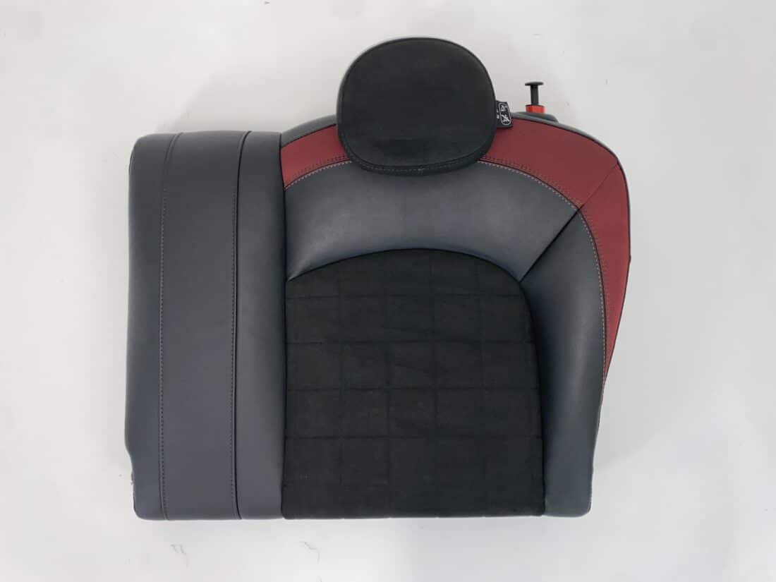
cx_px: 388
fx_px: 583
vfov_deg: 53.1
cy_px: 291
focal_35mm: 26
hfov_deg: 67.3
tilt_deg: -86.5
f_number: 1.8
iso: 100
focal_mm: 4.25
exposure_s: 1/100
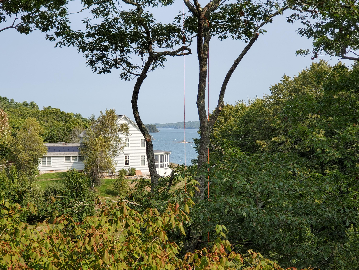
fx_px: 539
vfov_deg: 28.0
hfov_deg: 36.8
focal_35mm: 52
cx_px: 180
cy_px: 135
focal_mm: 6
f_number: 2.4
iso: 50
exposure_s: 1/652
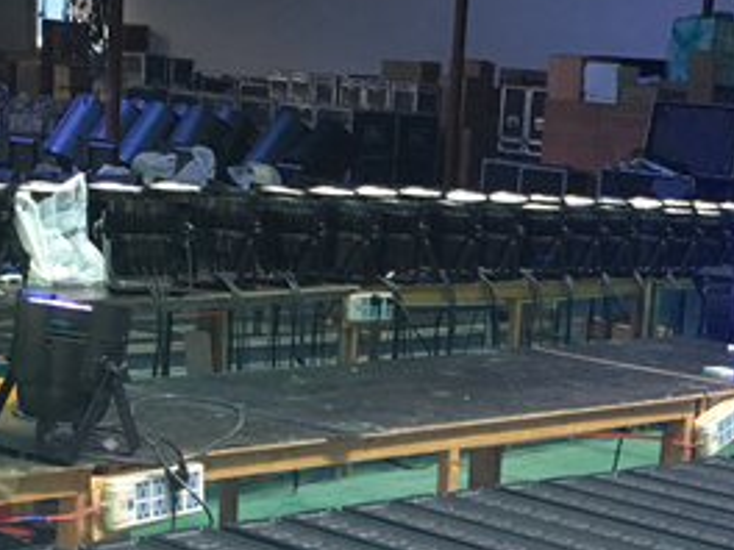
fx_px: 1866
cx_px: 567
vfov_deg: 16.4
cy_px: 567
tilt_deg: -14.3
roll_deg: -4.9
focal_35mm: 88
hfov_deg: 22.0
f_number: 2.2
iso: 125
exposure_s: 1/33
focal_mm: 4.15
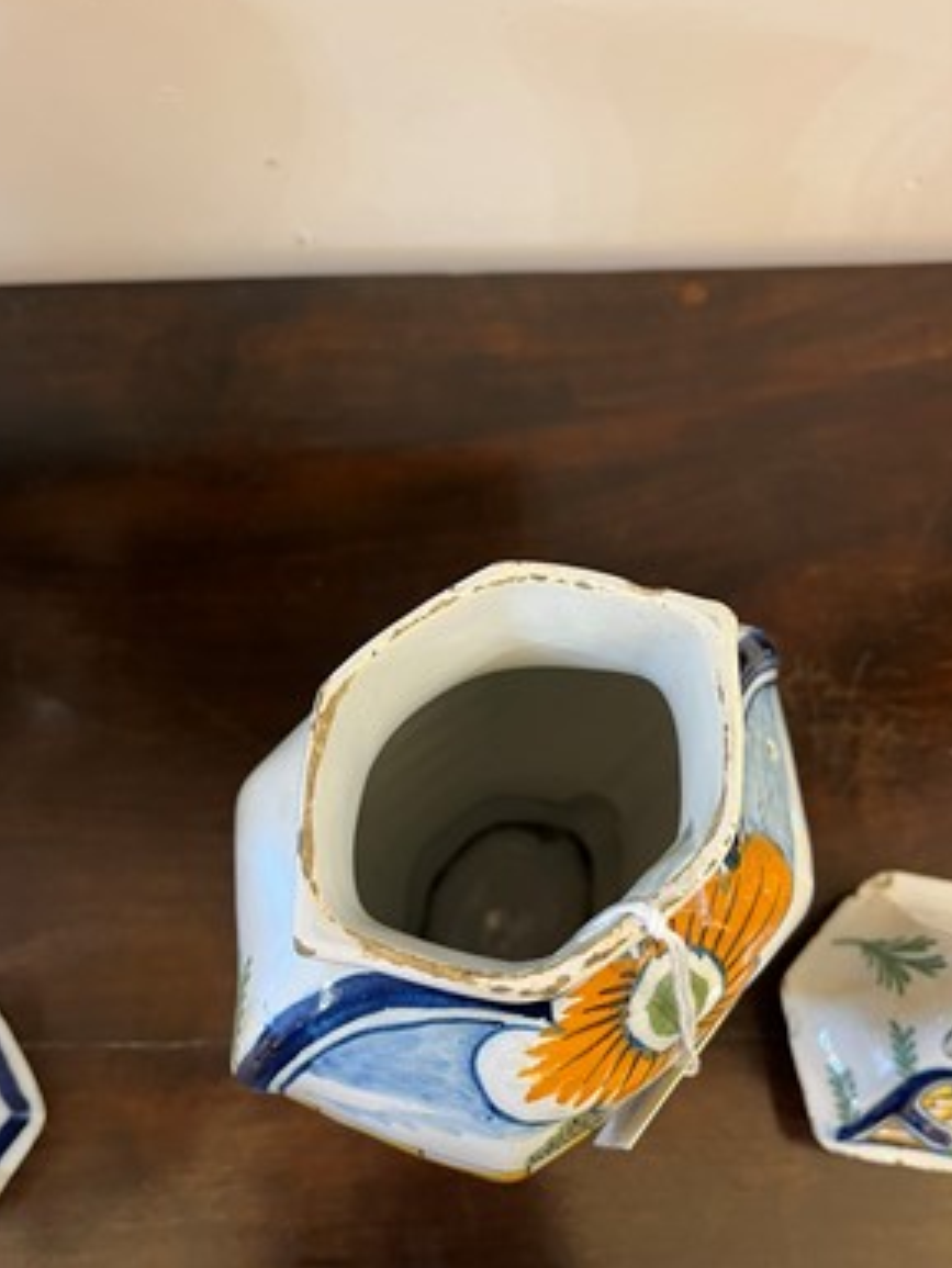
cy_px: 613
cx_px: 468
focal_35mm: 27
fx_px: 990
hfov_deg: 51.4
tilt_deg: -66.1
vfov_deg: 65.3
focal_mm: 5.1
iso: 320
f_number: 1.6
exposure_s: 1/50
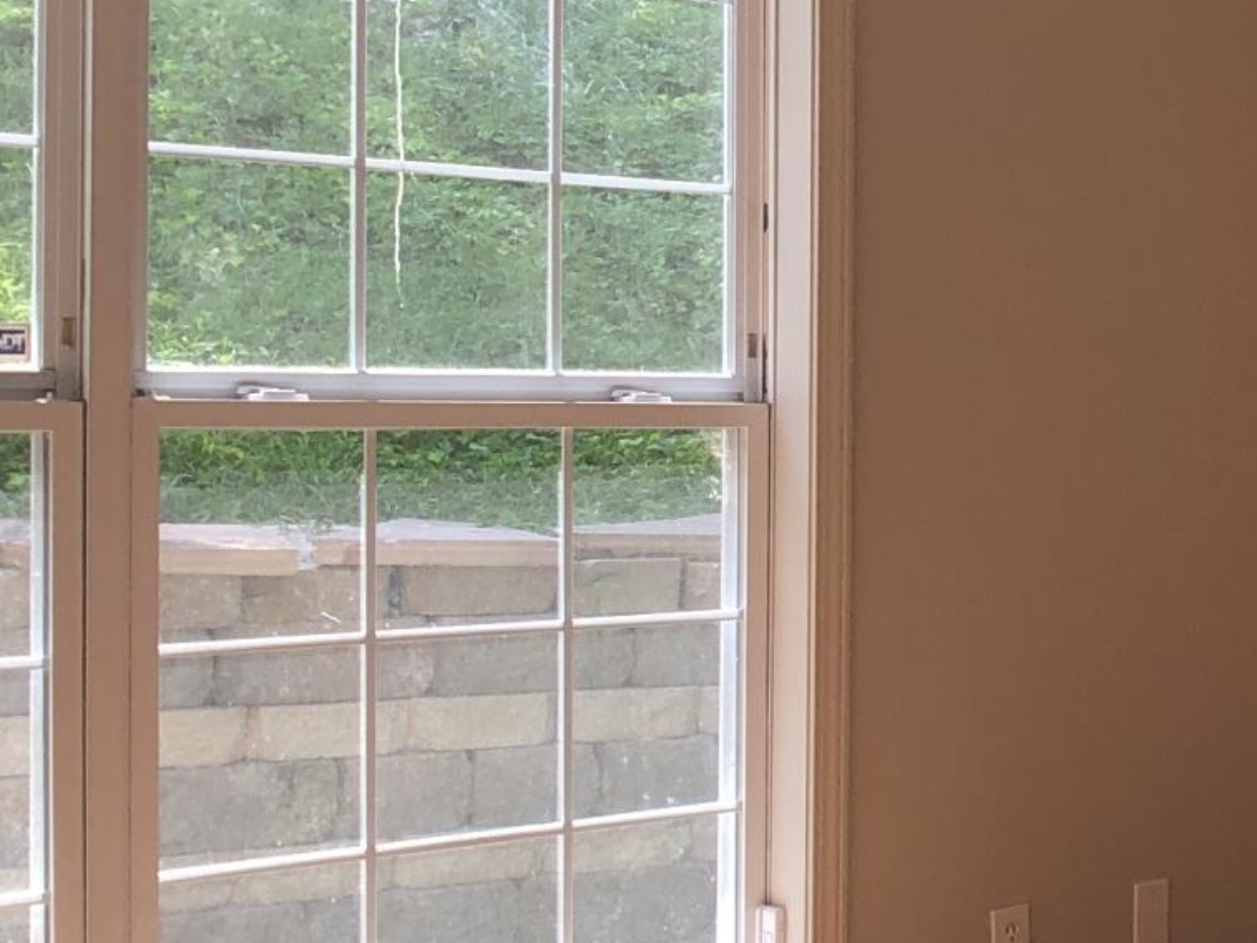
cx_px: 1641
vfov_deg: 13.3
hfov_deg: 16.7
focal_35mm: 111
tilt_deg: -0.1
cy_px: 480
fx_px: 4031
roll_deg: -0.5
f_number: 1.8
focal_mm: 4
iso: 20
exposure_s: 1/169
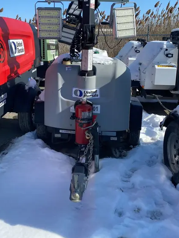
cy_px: 84
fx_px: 234
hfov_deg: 41.5
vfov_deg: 53.1
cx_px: 67
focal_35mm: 34
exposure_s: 1/2817
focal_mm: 4.25
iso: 32
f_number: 1.8
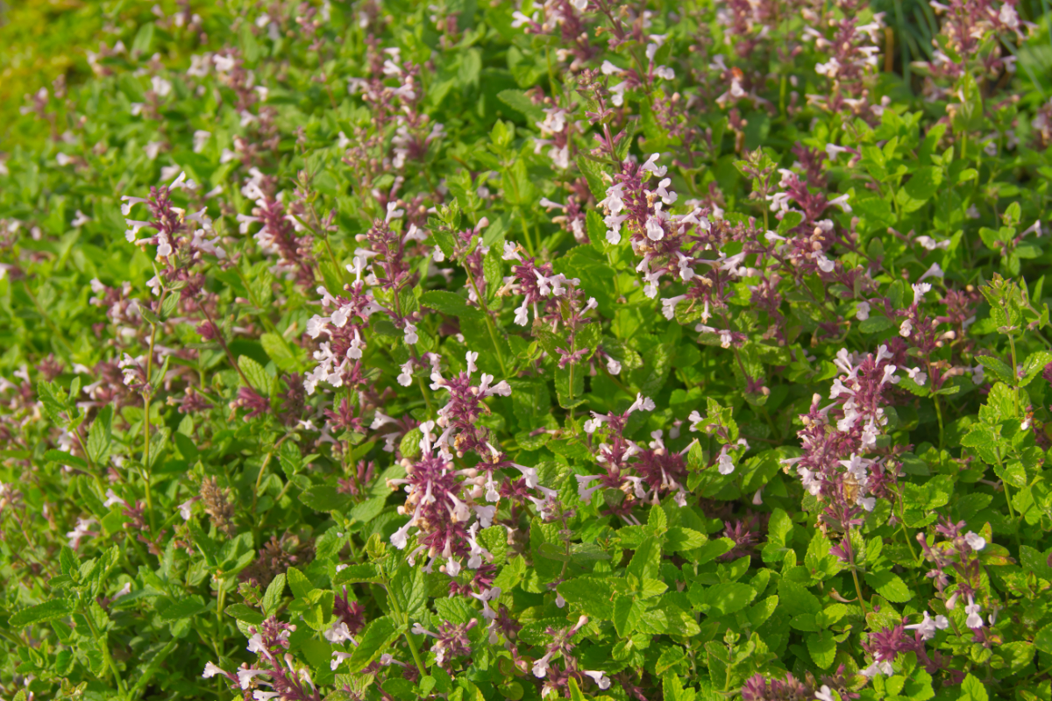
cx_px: 526
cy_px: 350
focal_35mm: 52
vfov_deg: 25.8
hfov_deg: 37.9
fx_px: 1534
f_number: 6.3
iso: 100
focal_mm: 35
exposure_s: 1/250
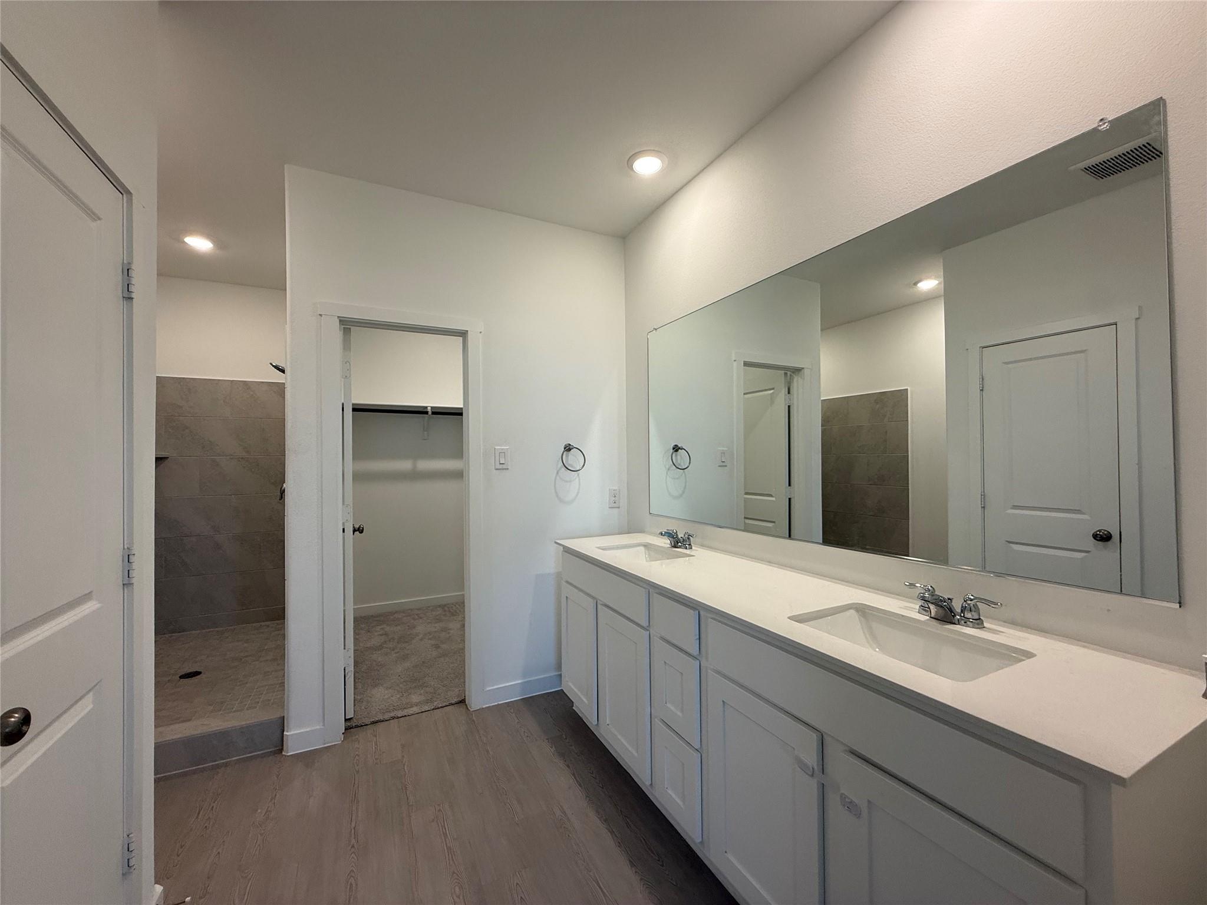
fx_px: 488
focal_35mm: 14
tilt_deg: +0.3
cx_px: 604
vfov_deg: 85.7
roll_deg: +0.6
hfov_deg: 102.1
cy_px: 452
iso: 125
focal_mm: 2.22
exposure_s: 1/120
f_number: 2.2
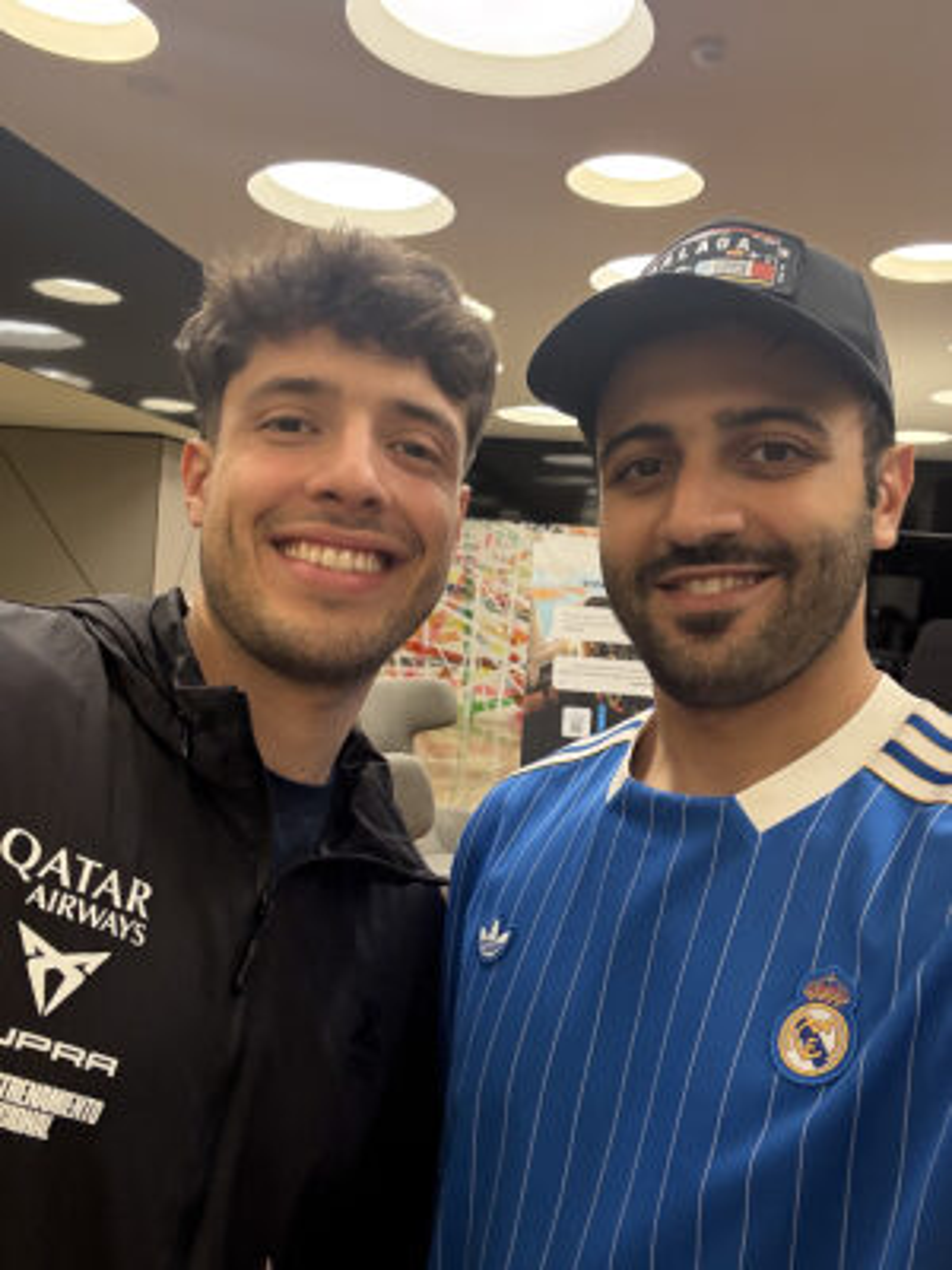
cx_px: 476
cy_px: 635
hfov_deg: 46.8
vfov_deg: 60.0
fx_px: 1100
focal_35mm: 30
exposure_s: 1/50
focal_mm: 2.69
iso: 200
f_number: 1.9
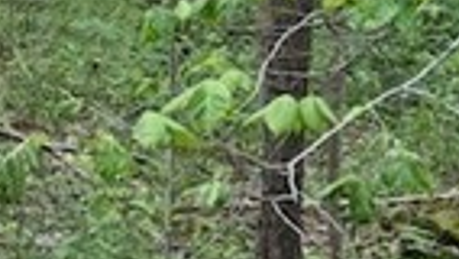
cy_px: -130
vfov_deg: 6.4
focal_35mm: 189
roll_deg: -4.4
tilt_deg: +1.8
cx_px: -388
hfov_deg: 10.6
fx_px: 2301
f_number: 1.78
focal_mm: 6.76
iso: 64
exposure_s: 1/147
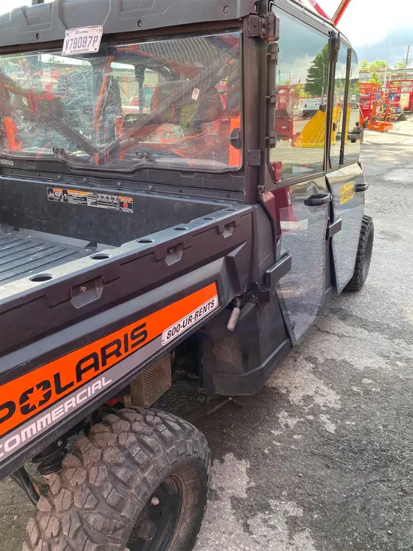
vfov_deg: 67.3
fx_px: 413
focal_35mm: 26
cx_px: 206
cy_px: 276
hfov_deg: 53.1
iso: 32
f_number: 1.8
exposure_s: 1/141
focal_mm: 4.25
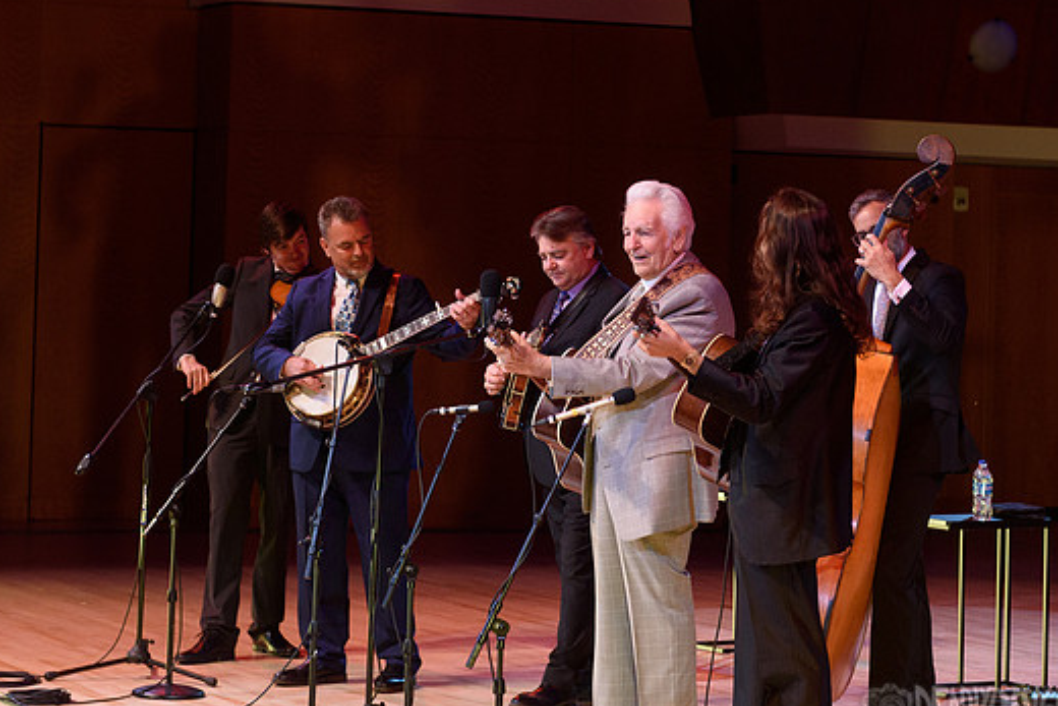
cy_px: 177
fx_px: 3380
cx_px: 631
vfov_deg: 11.9
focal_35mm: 115
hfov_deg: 17.8
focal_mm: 70
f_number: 4
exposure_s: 1/400
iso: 2500
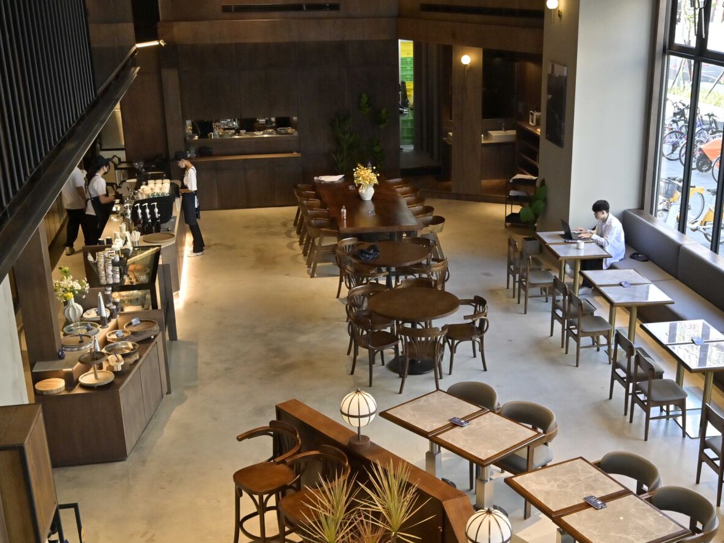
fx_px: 983
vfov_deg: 30.8
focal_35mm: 47
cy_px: 318
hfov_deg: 40.3
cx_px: 422
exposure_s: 1/200
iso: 500
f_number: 5.6
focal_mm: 24
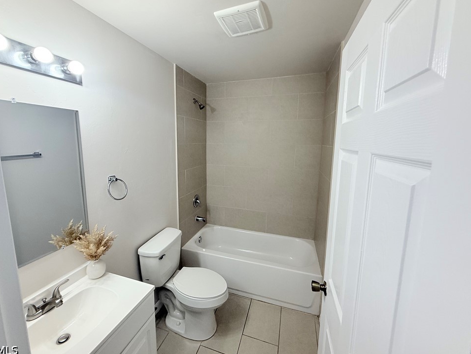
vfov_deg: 81.7
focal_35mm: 15
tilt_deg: -7.0
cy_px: 169
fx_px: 204
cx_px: 224
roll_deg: -0.4
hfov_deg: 98.1
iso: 64
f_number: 2.2
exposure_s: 1/40
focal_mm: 2.22
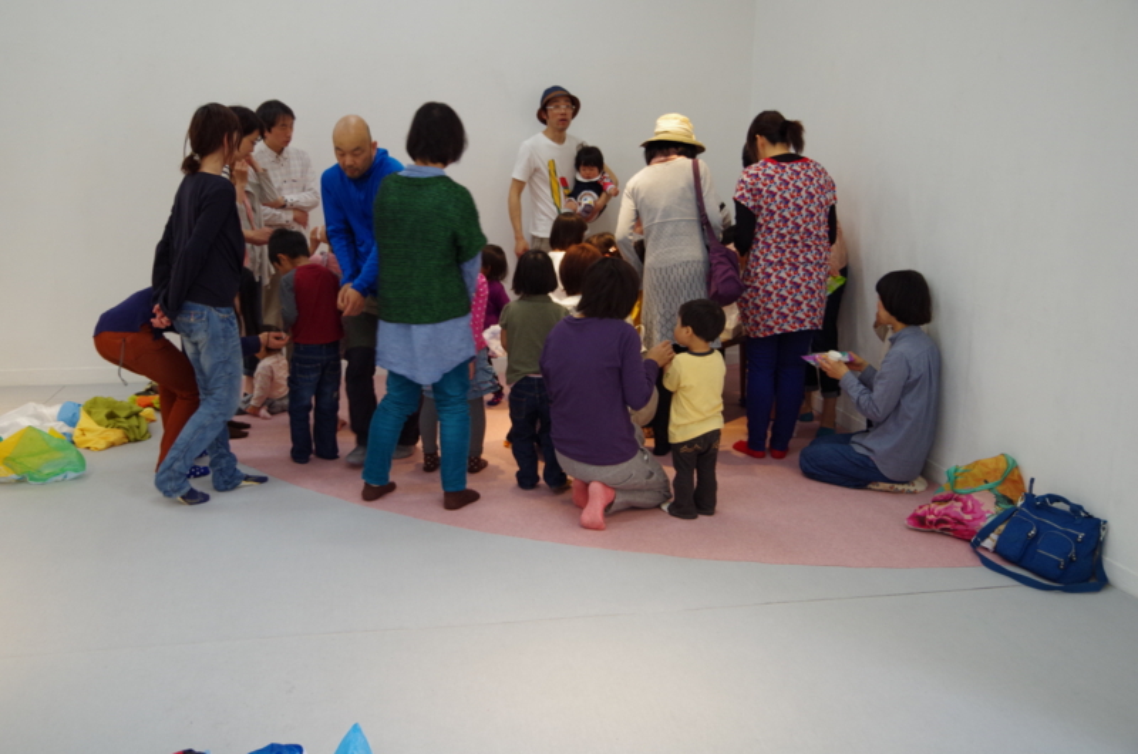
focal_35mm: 36
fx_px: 1136
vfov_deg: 36.7
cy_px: 377
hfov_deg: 53.2
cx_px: 569
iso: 800
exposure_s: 1/50
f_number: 4
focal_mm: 24
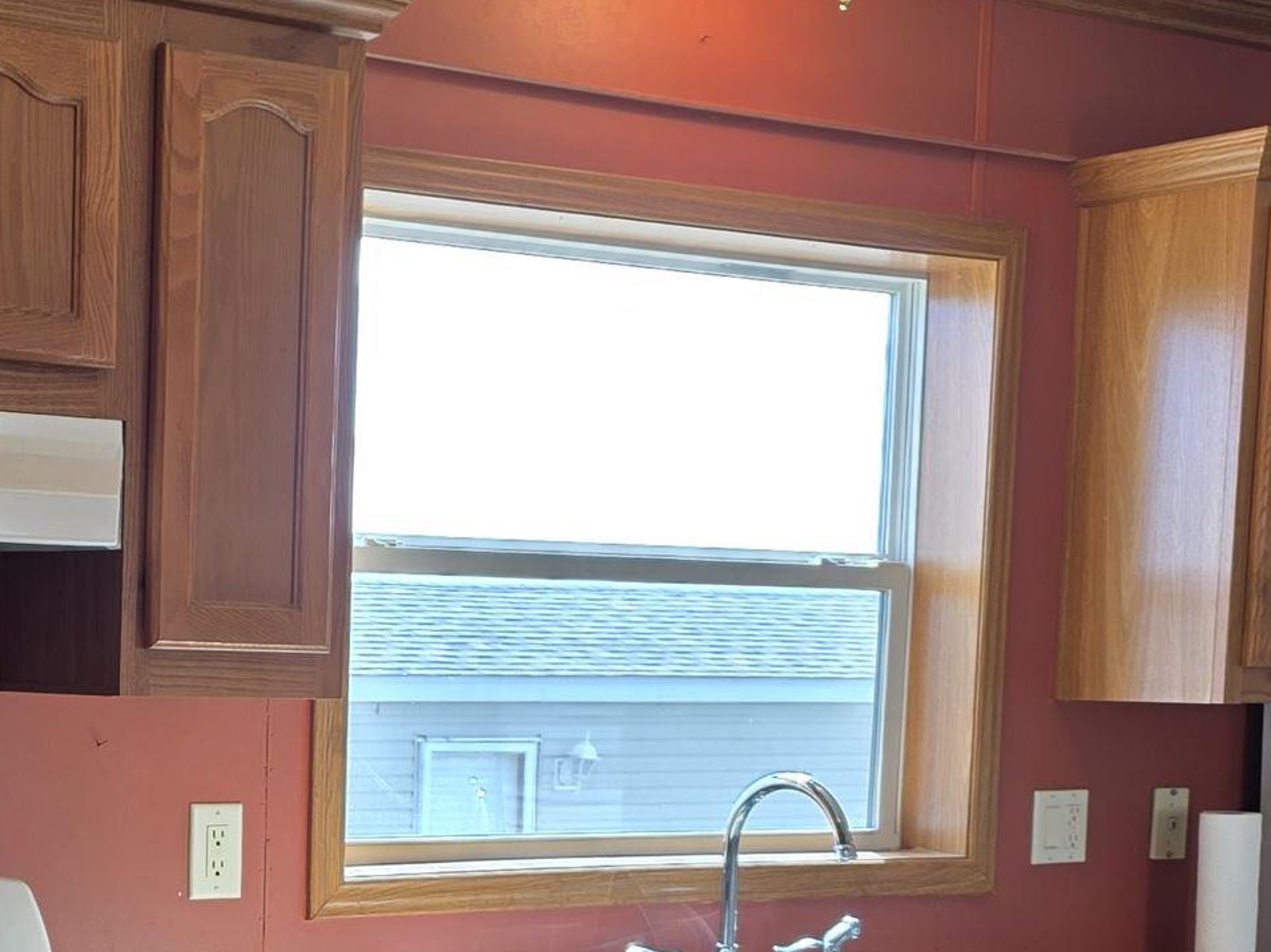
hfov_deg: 25.5
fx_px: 2717
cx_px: 133
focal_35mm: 74
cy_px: 897
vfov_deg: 19.4
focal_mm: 6.3
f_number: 1.7
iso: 32
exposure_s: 1/120
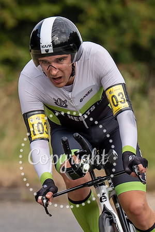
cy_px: 96
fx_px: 5254
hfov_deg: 1.7
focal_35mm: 814
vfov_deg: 2.5
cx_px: 94
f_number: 4
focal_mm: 197
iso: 200
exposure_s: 1/1000
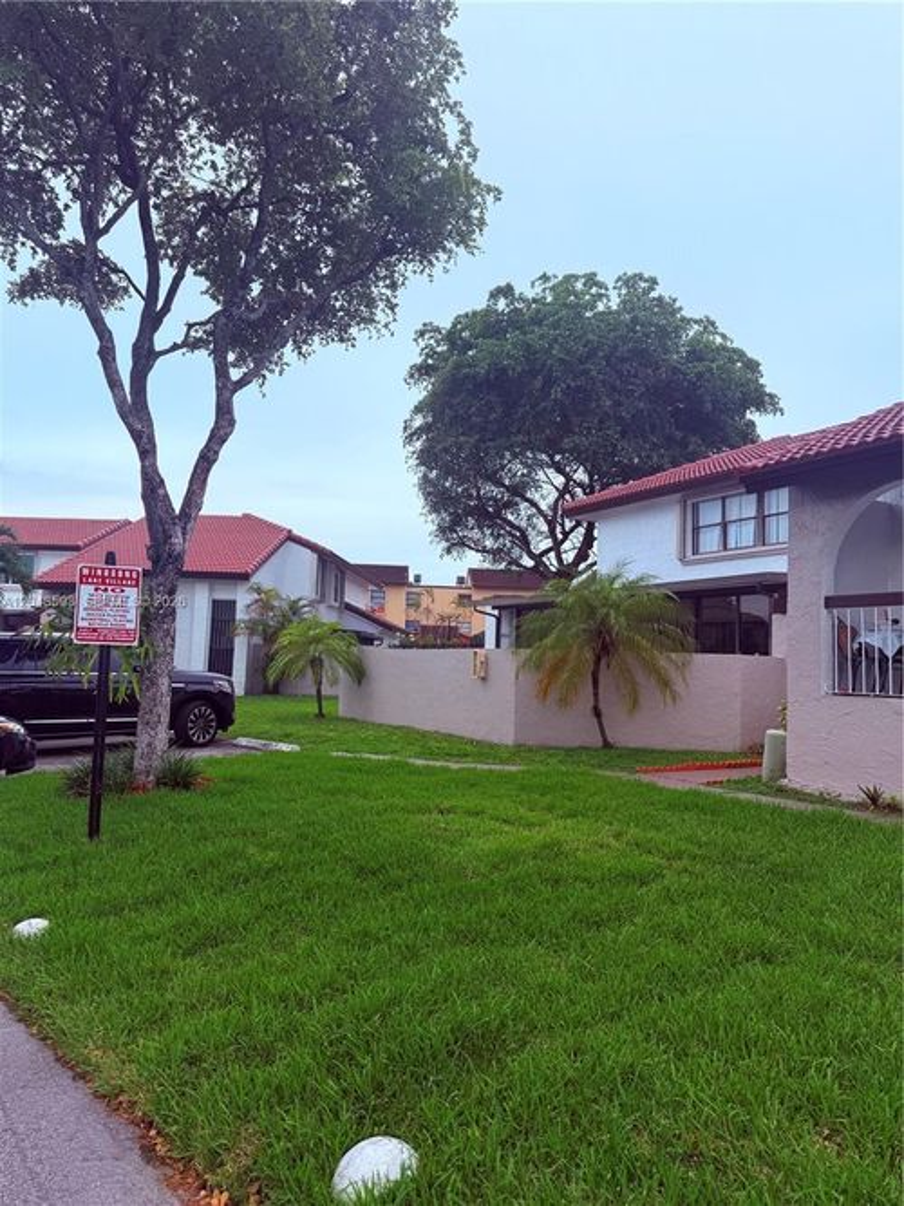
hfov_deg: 56.8
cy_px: 603
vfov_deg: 71.6
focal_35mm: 24
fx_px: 836
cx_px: 452
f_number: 1.78
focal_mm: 6.76
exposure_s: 1/1385
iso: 80
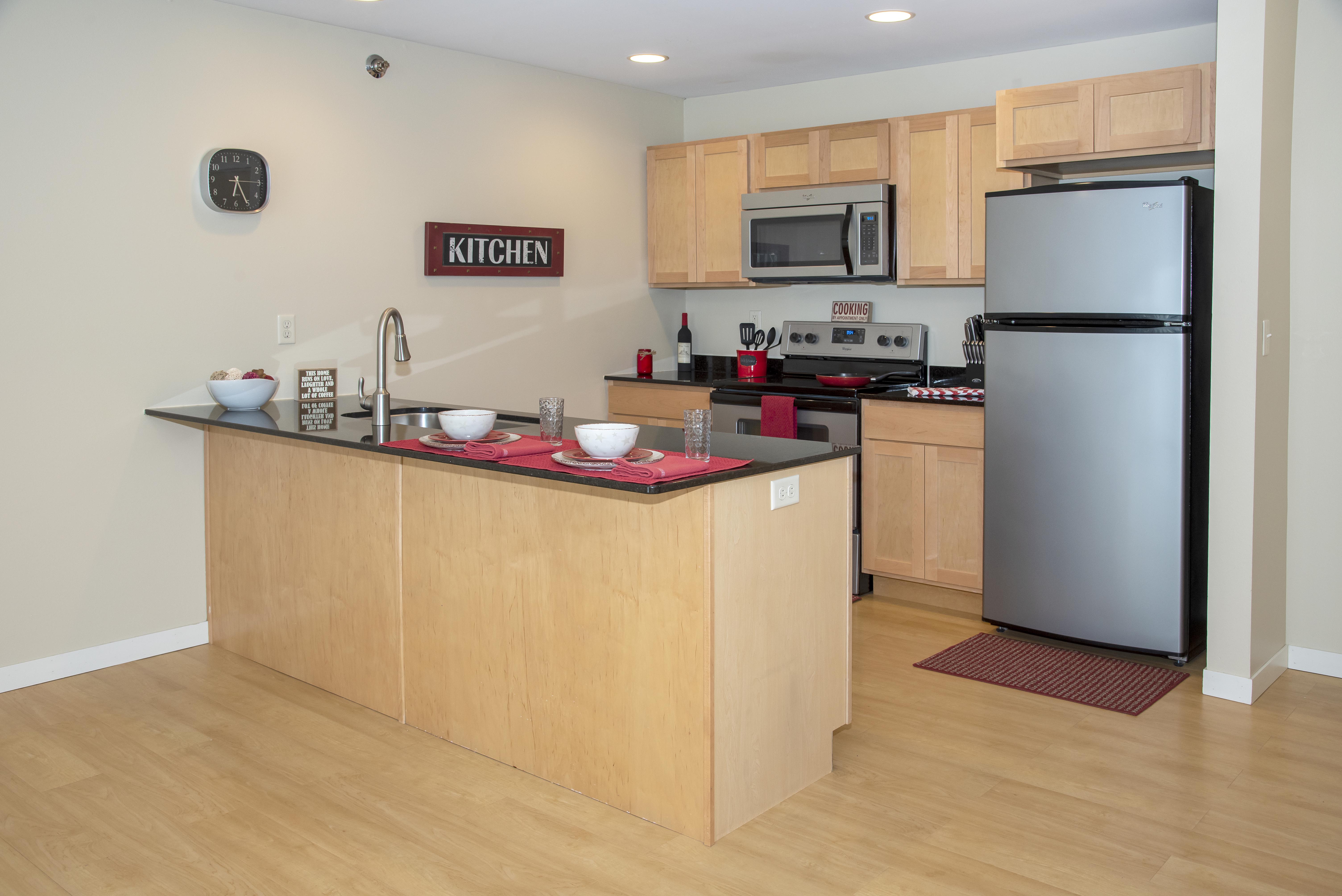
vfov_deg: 43.6
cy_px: 448
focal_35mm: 30
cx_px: 671
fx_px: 1119
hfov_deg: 61.9
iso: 800
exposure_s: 1/40
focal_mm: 30
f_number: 8
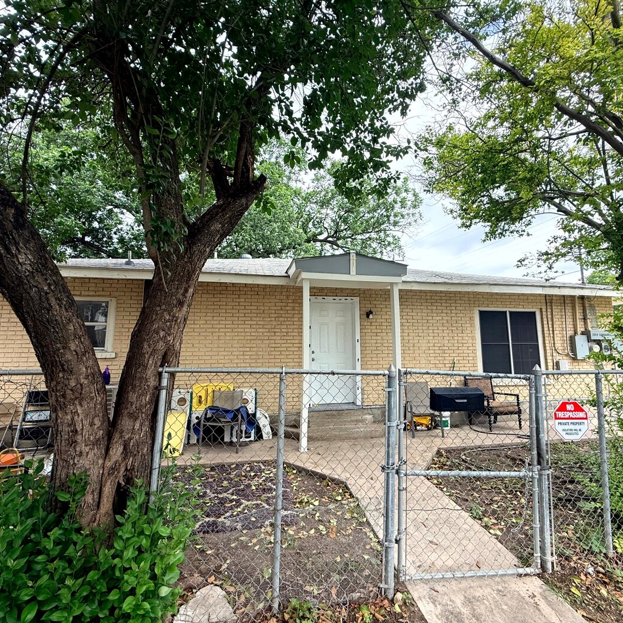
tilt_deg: +8.2
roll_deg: +0.1
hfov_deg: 83.9
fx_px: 346
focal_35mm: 17
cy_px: 307
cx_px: 326
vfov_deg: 84.0
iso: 64
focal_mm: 2.22
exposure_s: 1/602
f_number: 2.2
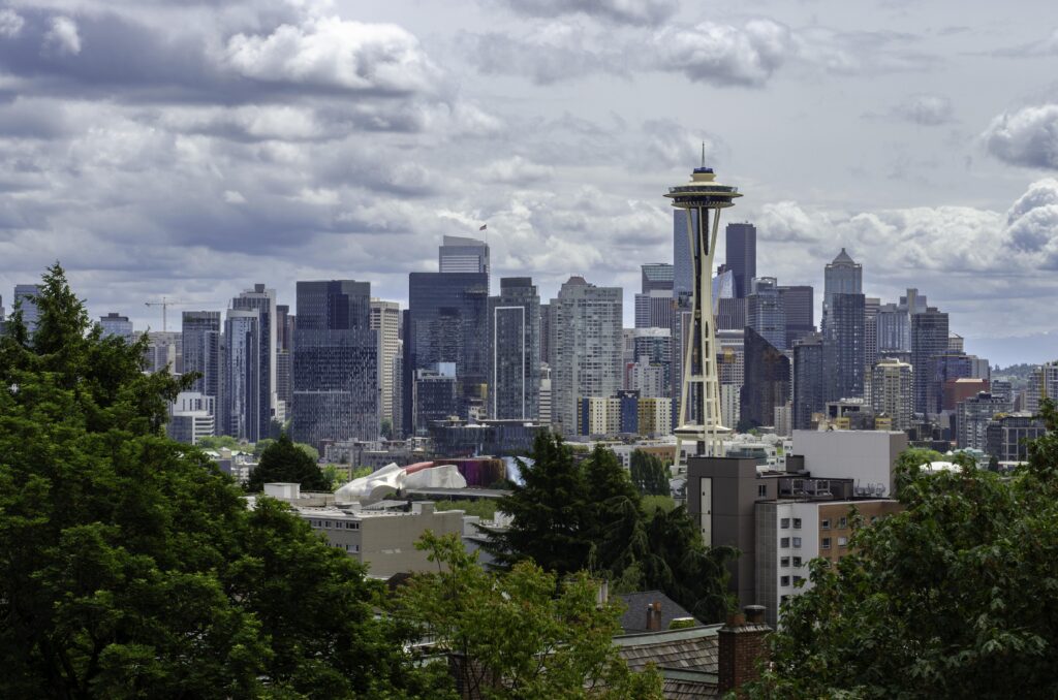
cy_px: 350
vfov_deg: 16.5
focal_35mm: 82
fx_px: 2419
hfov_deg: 24.7
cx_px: 529
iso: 100
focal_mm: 55
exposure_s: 1/160
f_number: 11
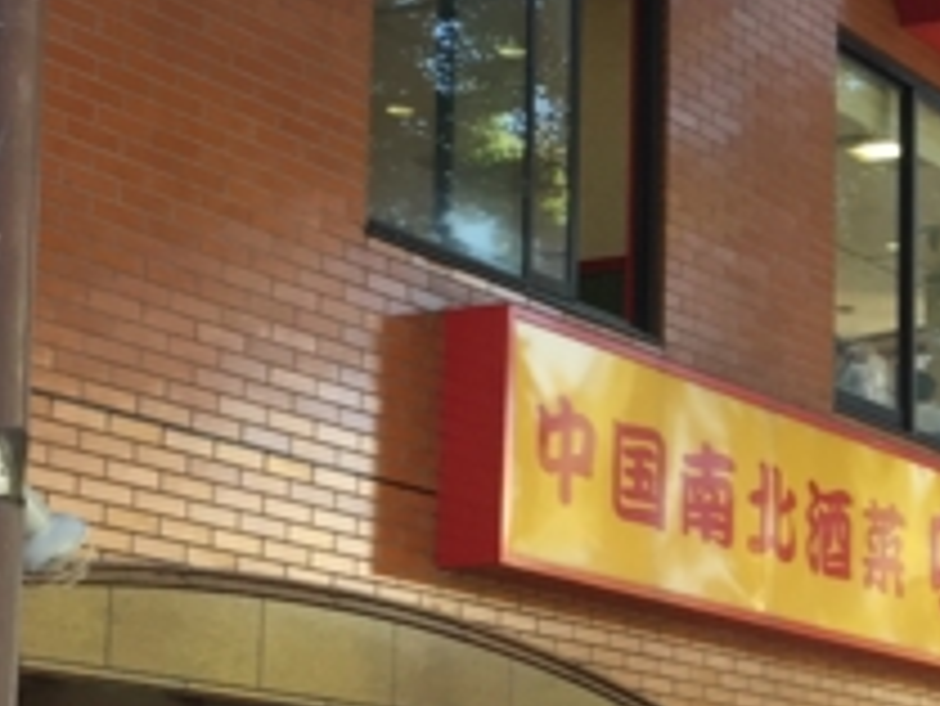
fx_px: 3016
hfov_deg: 16.9
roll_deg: +0.4
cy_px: 549
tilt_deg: +9.7
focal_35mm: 111
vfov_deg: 13.3
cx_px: 1165
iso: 40
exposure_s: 1/120
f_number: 2.2
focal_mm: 4.15
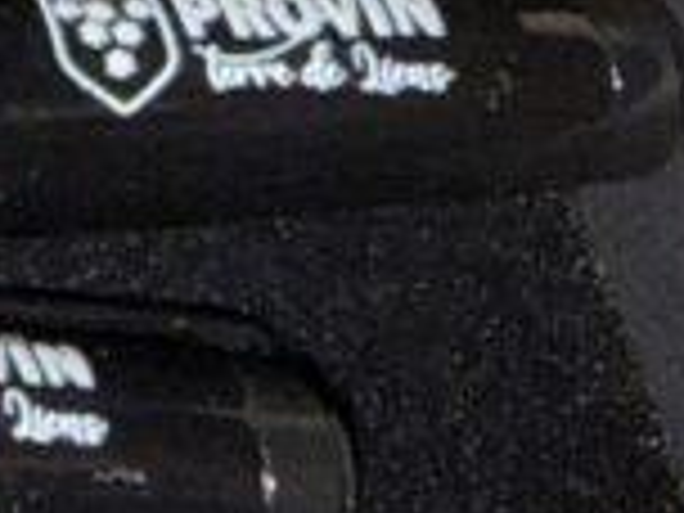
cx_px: -702
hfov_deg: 13.4
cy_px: -315
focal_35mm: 126
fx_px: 2490
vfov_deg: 11.2
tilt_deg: -77.8
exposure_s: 1/114
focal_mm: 2.22
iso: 80
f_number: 2.2
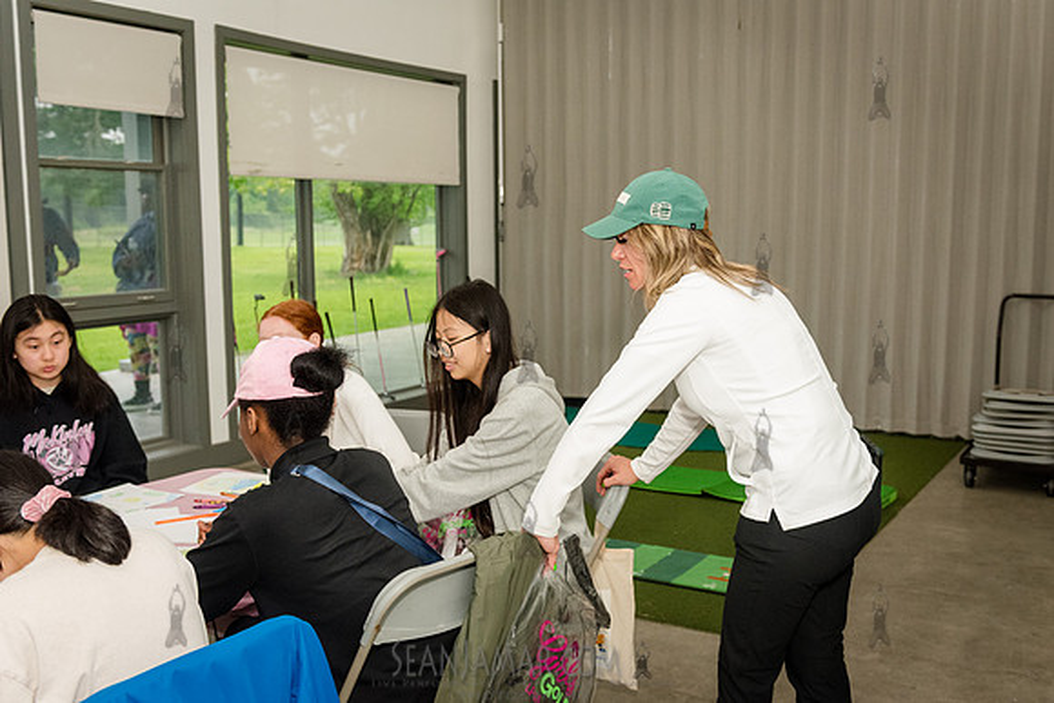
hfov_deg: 51.6
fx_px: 1088
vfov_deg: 35.8
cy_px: 339
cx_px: 571
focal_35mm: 37
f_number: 3.5
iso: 4000
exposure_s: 1/250
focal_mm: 34
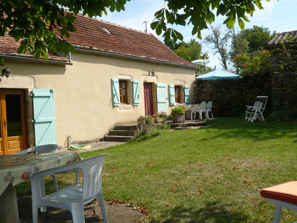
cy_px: 112
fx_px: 275
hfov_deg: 56.8
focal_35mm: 32
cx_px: 148
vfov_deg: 44.2
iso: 100
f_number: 9
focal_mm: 5.2
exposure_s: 1/125
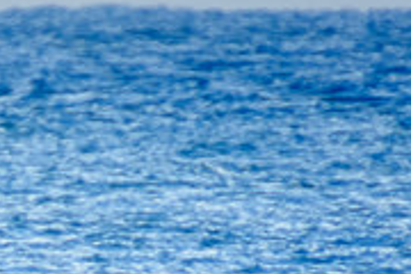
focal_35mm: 1938
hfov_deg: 1.1
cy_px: 430
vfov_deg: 0.7
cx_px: -57
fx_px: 22124
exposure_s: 1/2000
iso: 360
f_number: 5.6
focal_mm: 400
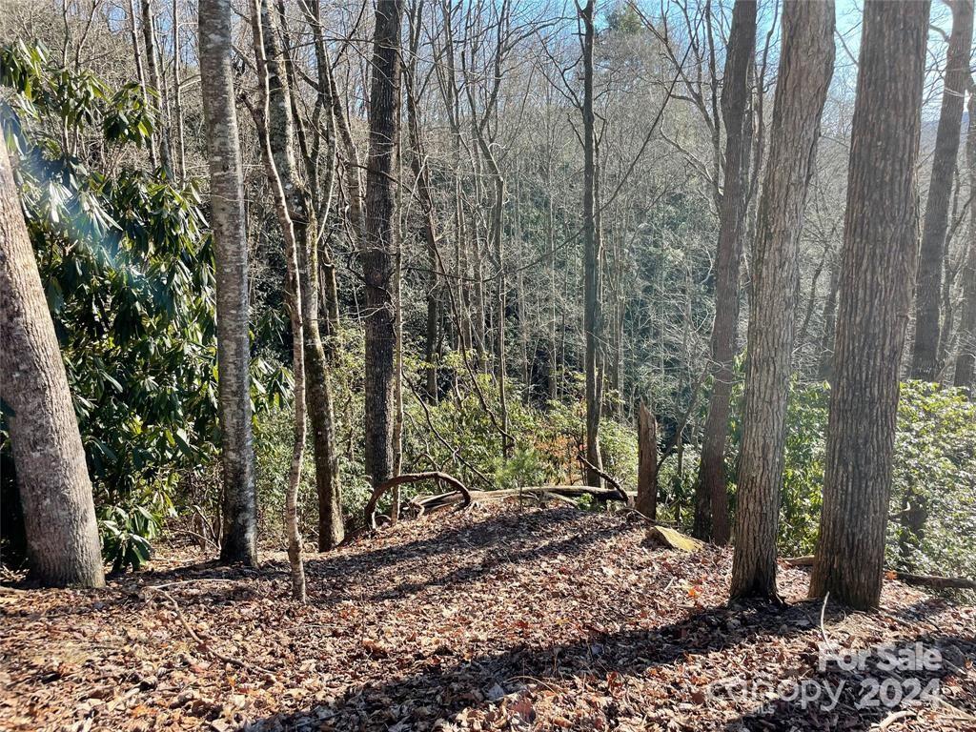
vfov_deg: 53.1
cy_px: 366
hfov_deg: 67.3
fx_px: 733
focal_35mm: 26
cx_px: 488
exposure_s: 1/504
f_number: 1.6
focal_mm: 4.2
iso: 32
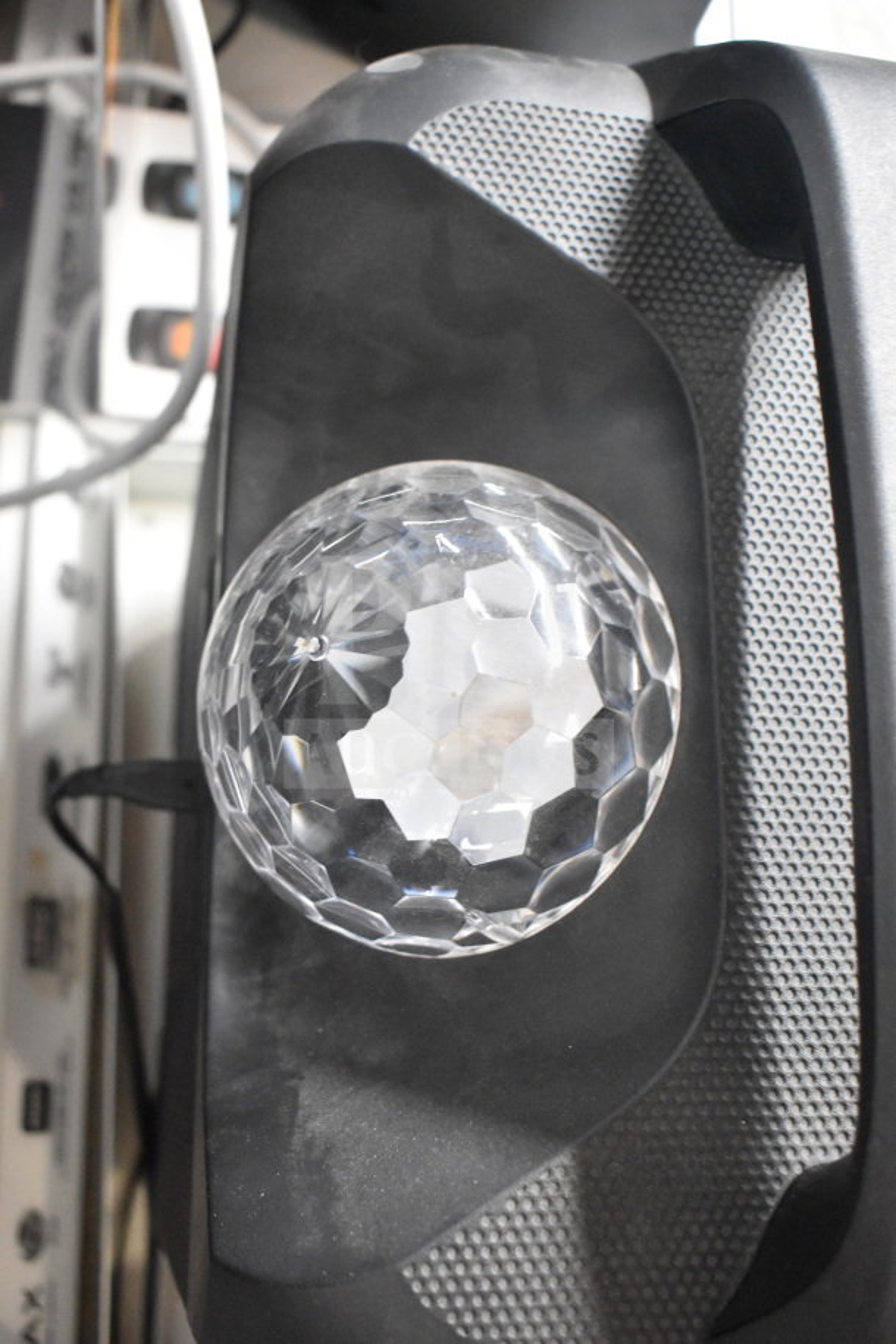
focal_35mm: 40
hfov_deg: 33.0
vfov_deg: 47.9
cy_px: 672
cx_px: 448
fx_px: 1512
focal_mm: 27
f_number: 4
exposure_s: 1/40
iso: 7200
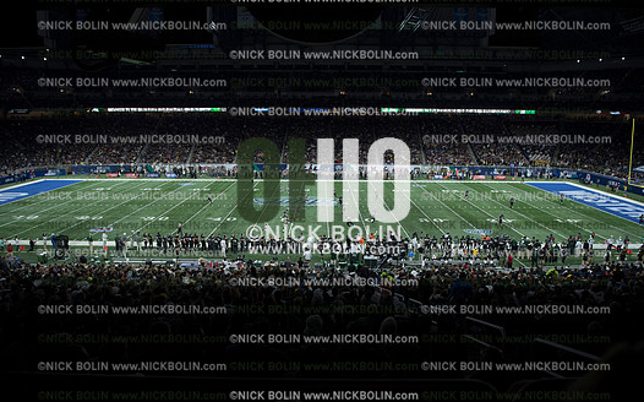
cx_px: 323
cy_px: 197
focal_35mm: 27
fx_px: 474
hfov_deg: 68.4
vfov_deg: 45.9
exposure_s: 1/1250
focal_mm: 24
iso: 1250
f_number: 2.8
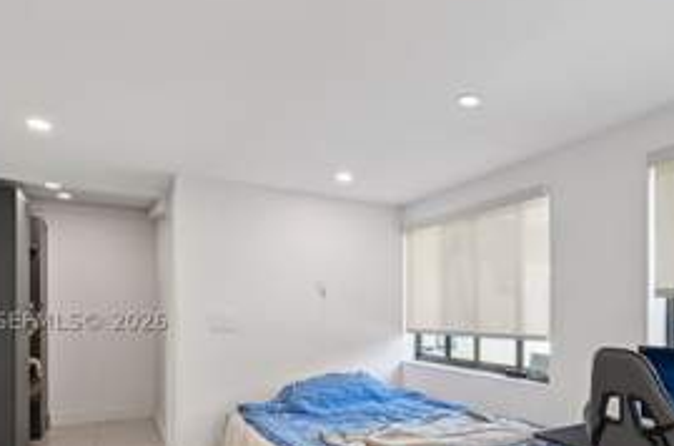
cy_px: 318
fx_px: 467
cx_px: 446
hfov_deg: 69.7
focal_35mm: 25
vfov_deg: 49.6
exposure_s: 1/13
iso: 220
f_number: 8
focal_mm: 14
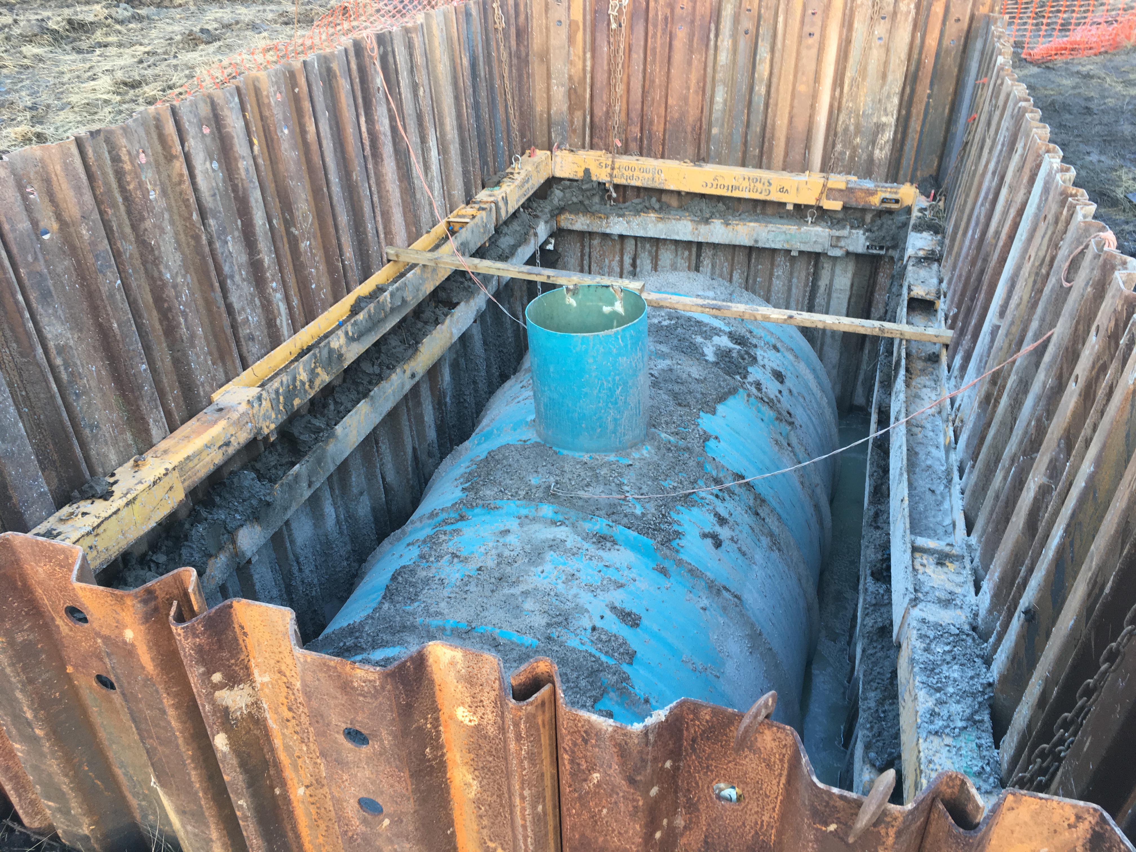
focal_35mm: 29
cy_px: 426
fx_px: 952
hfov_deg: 61.7
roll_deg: -0.3
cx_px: 568
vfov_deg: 48.2
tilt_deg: -30.4
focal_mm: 4.15
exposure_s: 1/50
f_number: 2.2
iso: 32
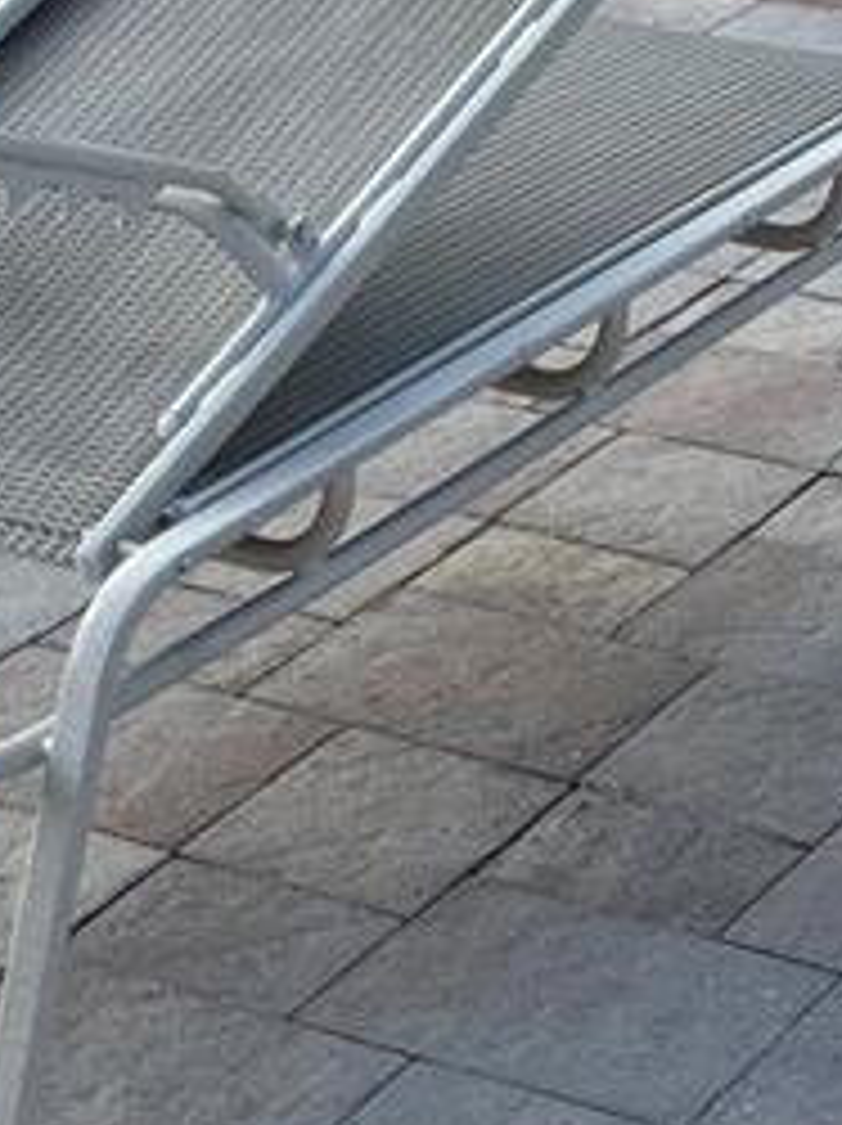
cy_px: -936
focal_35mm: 125
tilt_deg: -3.3
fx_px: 4061
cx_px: 1310
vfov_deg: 13.9
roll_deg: -2.2
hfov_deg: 11.3
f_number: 1.5
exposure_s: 1/3356
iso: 50
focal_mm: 5.7
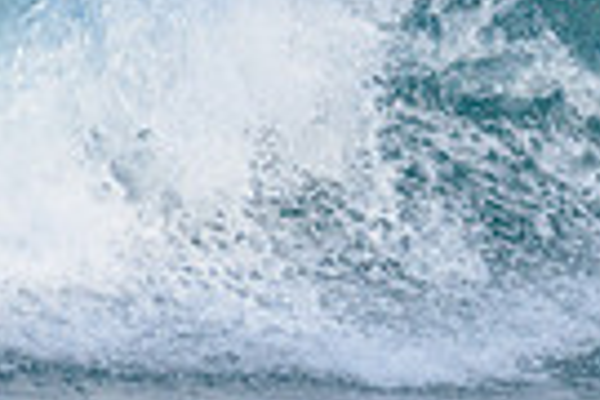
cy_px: 202
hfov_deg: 0.8
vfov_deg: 0.5
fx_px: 43780
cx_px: 1213
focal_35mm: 2627
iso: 400
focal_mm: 500
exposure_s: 1/1250
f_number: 5.6
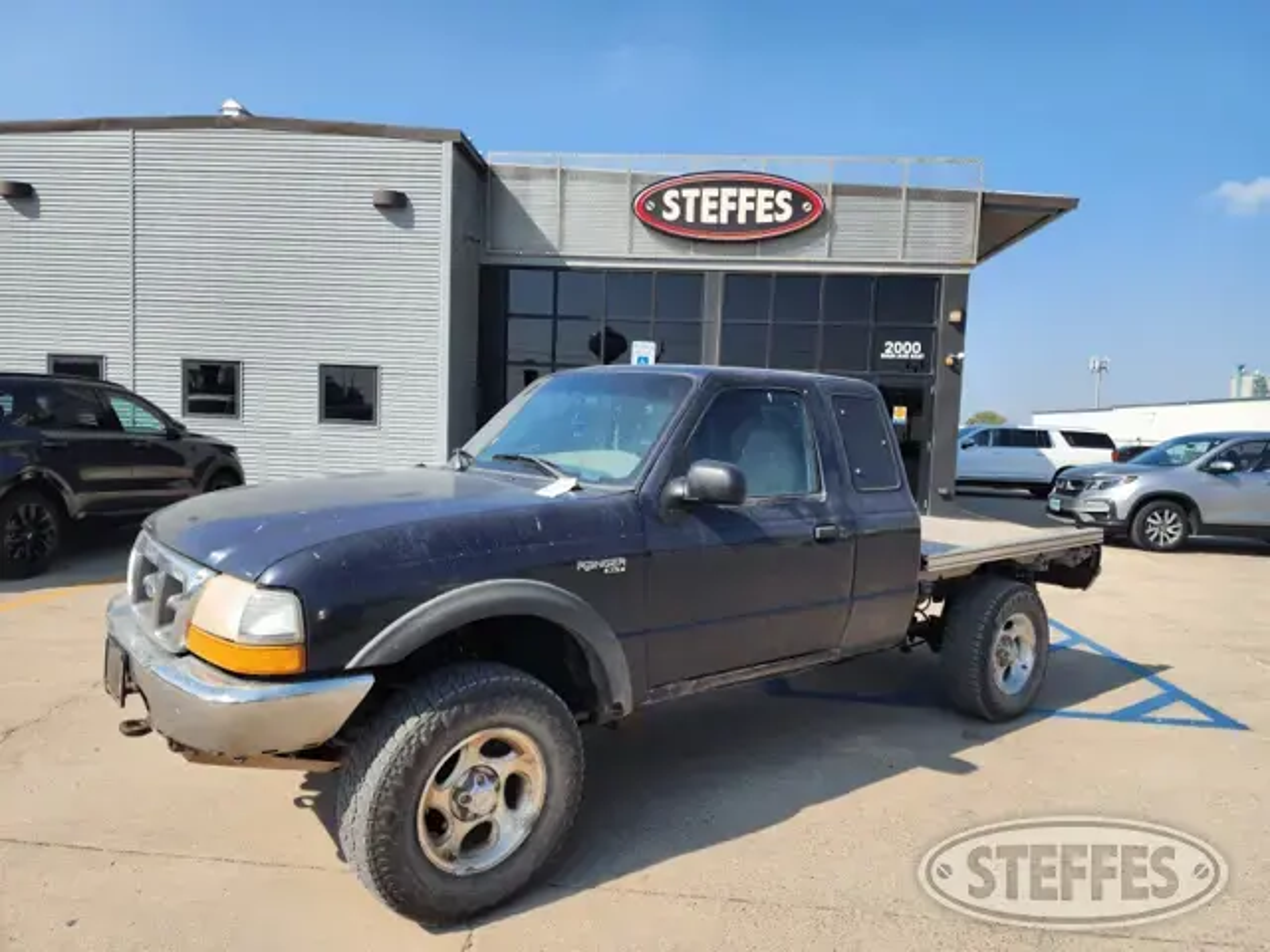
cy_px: 476
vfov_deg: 58.9
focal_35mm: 23
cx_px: 635
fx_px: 844
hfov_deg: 73.9
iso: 12
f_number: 1.8
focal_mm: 6.4
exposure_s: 1/794
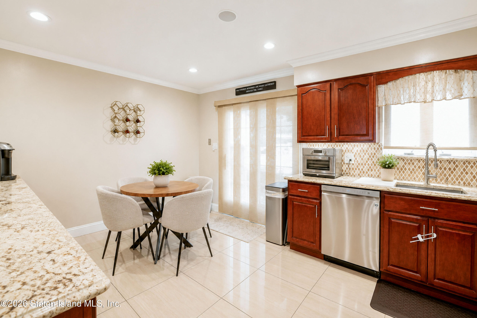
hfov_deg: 100.4
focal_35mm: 15
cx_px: 238
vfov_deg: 77.3
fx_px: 199
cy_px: 159
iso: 100
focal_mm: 10
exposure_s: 1/15
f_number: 2.8
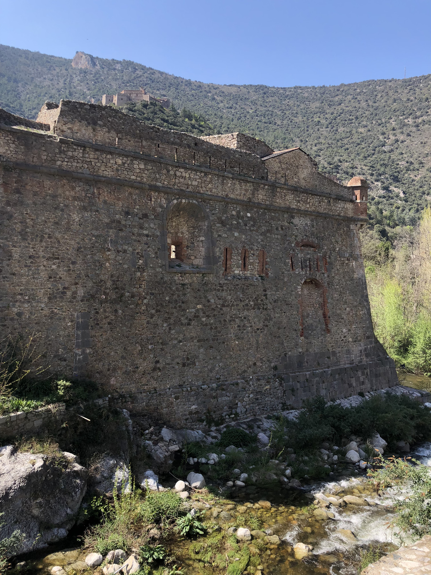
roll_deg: -0.6
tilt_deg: -2.4
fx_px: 465
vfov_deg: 63.4
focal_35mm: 28
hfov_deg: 49.7
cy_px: 288
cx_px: 216
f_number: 1.8
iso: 20
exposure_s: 1/1845
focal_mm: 4
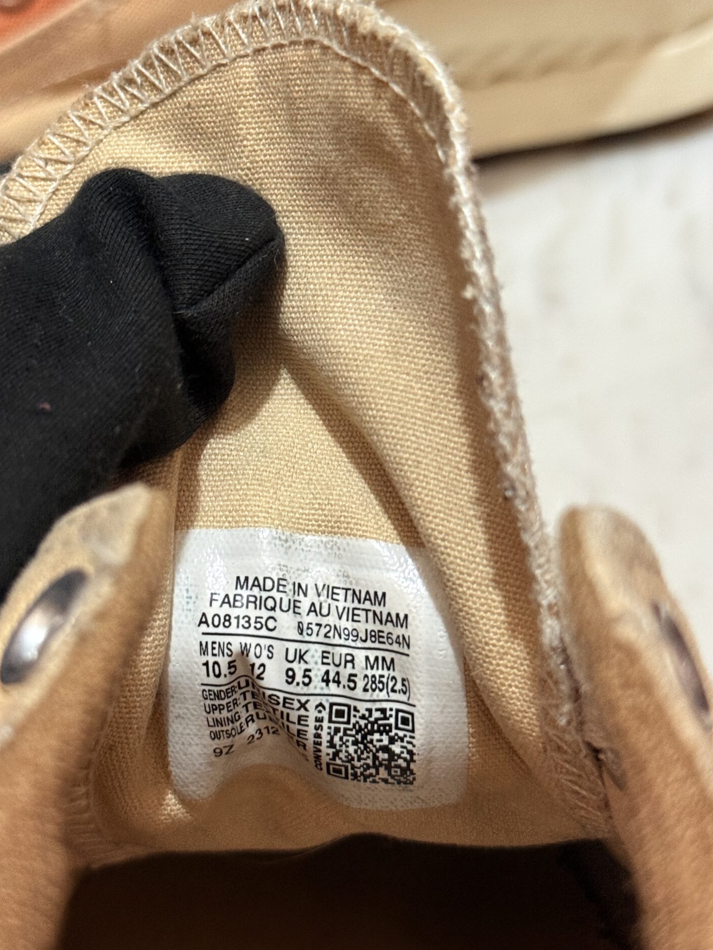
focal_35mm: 65
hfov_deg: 22.6
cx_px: 307
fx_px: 1785
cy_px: 383
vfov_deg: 29.7
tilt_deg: -47.8
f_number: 1.78
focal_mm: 6.76
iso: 250
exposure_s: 1/33
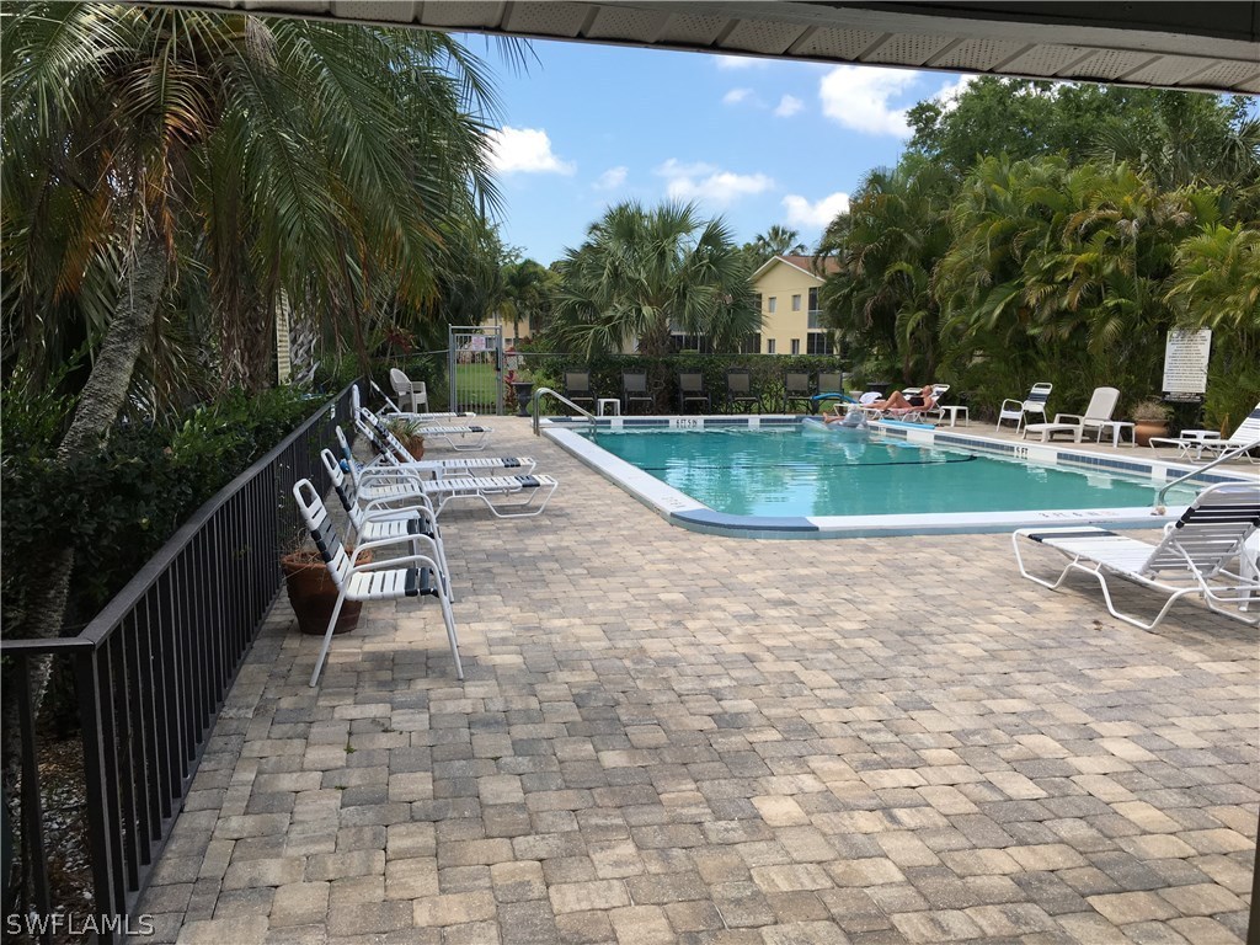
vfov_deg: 48.2
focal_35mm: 29
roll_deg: -0.9
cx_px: 630
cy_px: 472
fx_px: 1056
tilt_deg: -7.5
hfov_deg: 61.7
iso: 32
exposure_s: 1/1083
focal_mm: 4.15
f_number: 2.2
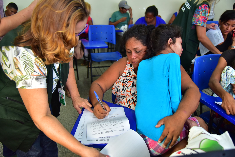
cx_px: 118
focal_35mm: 32
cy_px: 78
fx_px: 209
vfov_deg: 41.1
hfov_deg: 58.7
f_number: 4
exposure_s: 1/250
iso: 1250
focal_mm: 32
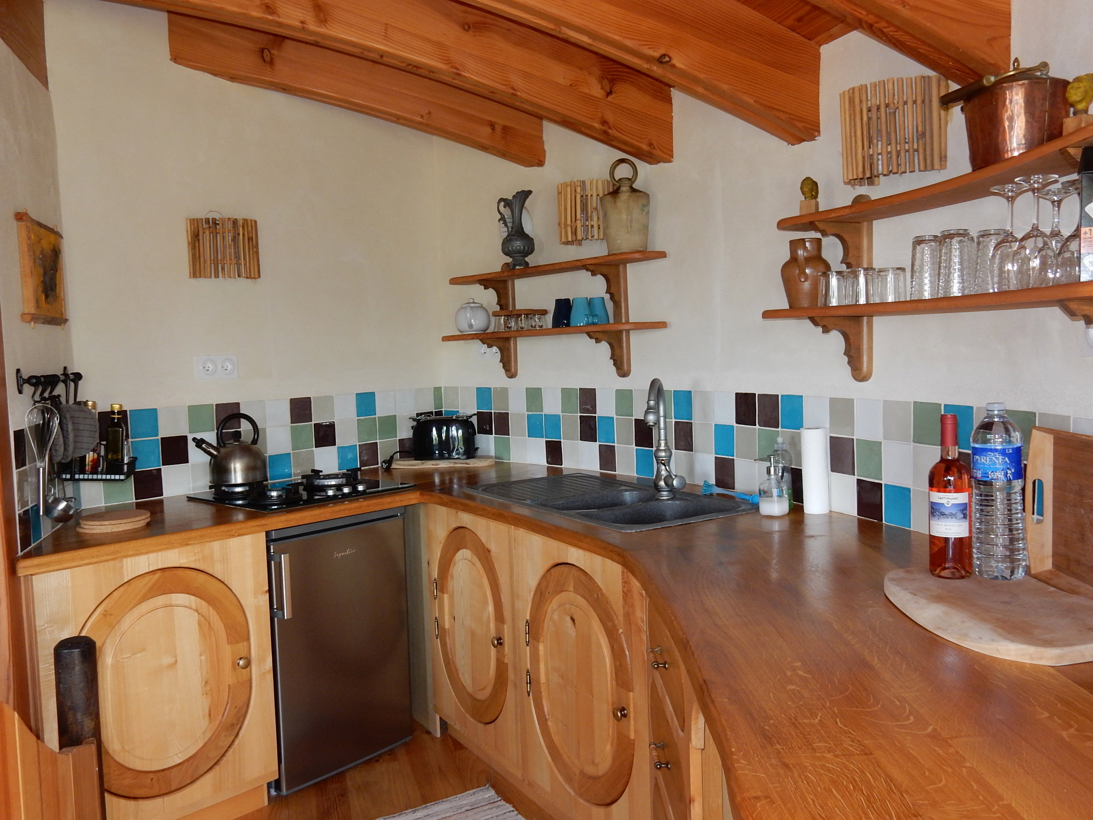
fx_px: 947
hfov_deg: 60.0
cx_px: 546
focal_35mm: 30
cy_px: 410
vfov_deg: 46.8
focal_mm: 5.4
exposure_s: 1/30
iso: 200
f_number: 4
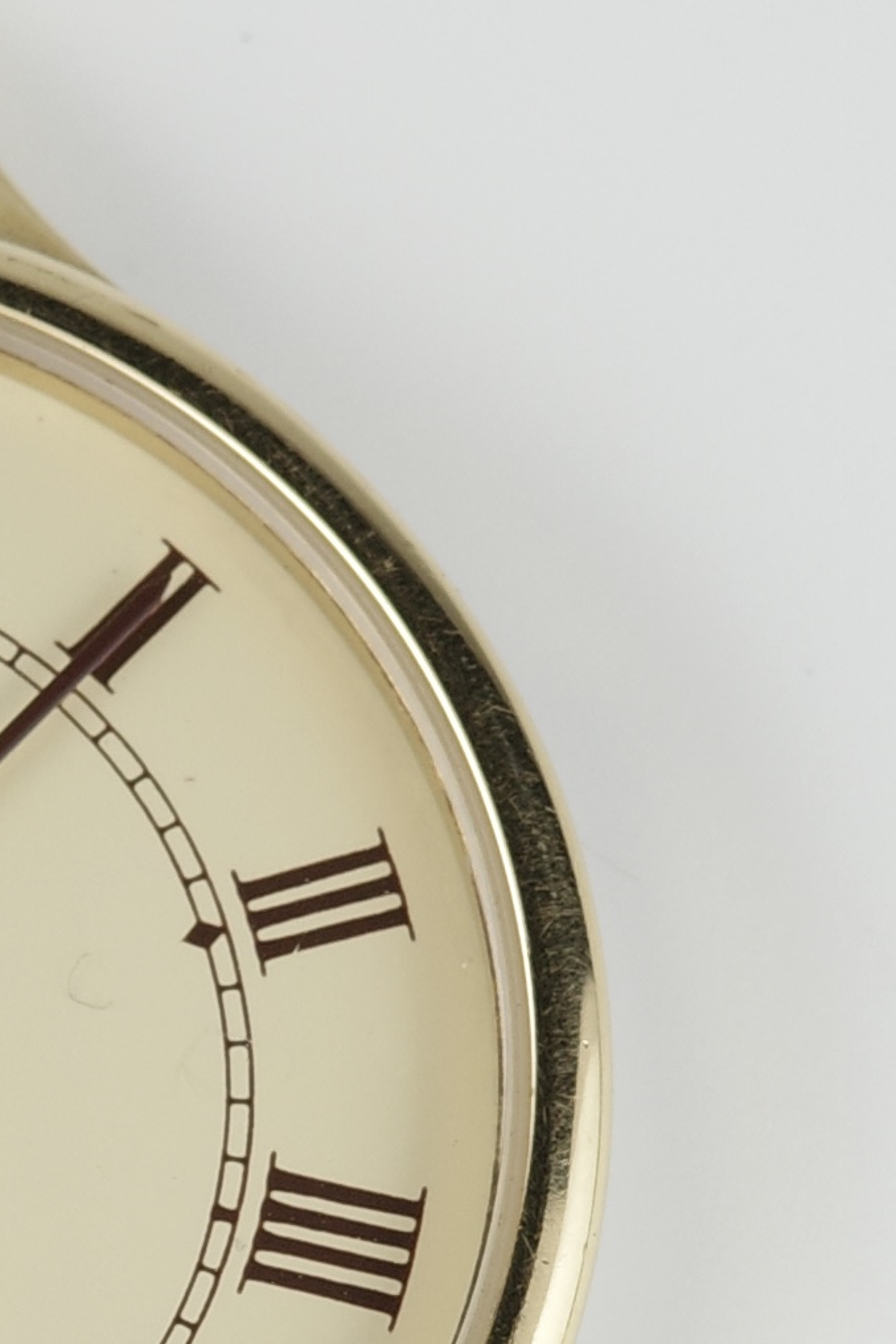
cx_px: -270
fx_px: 8810
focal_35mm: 236
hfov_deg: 5.8
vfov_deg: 8.7
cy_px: 1179
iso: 200
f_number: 6.3
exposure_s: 1/50
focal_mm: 26
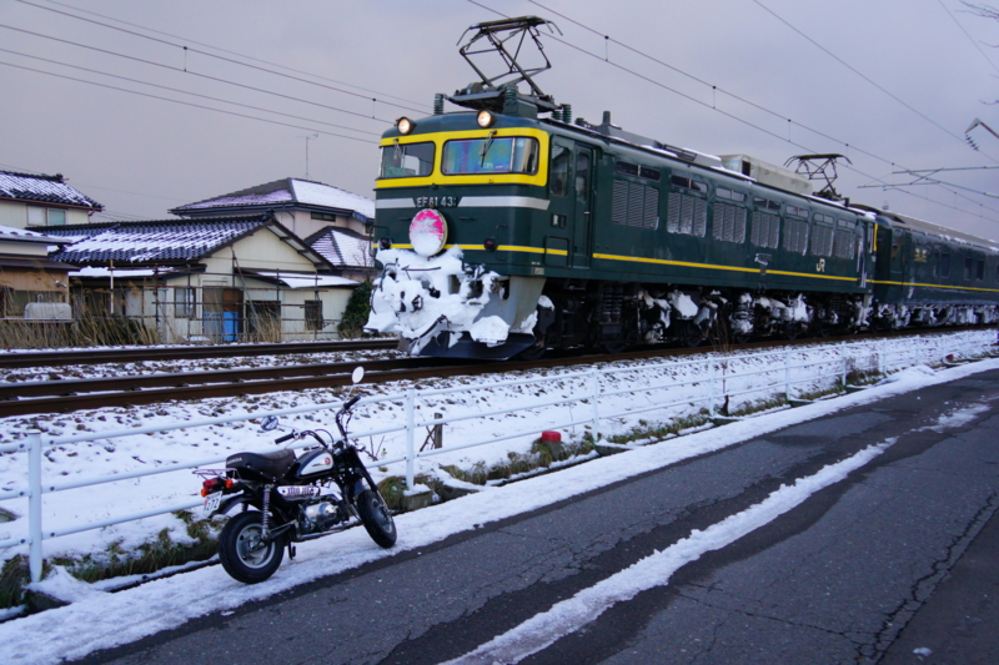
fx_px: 860
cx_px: 500
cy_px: 332
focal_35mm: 31
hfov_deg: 60.3
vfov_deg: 42.3
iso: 1000
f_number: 4
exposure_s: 1/1000
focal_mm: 21
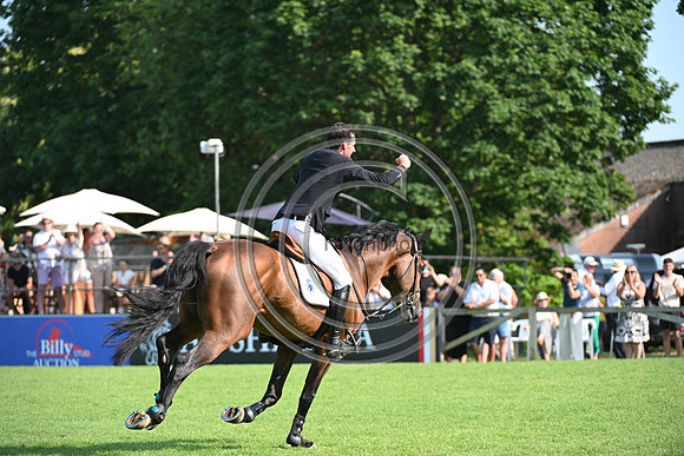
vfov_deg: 6.9
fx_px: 3801
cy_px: 228
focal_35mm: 200
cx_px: 342
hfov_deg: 10.3
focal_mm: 200
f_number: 4.5
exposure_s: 1/1250
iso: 500
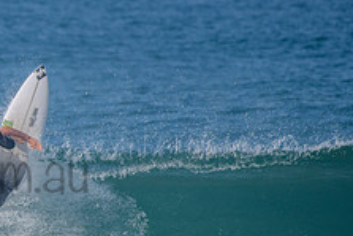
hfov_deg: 1.6
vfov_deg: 1.1
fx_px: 12735
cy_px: 156
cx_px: -79
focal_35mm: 1298
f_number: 5.6
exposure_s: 1/2500
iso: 160
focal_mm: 500
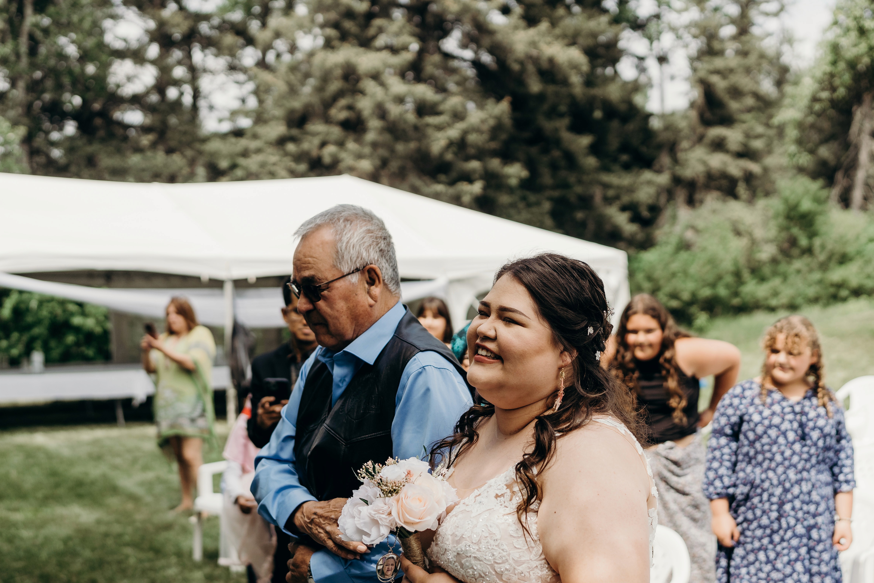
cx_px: 459
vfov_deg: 25.9
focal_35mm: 52
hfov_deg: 38.2
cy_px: 387
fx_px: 1262
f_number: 2
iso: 160
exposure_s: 1/3200
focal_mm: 35
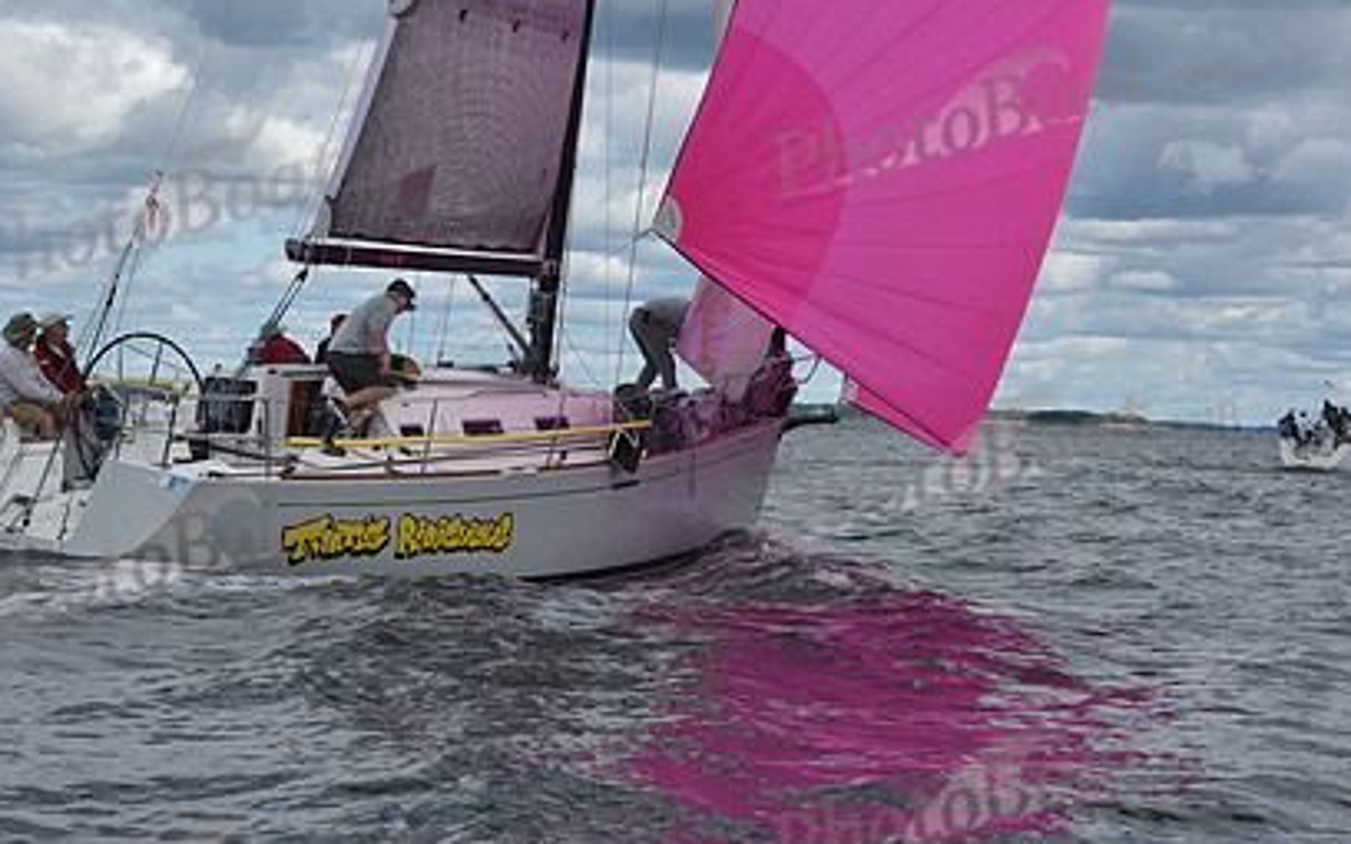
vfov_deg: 11.6
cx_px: 603
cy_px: 333
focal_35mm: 113
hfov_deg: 18.4
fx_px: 4161
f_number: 10
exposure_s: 1/800
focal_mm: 78
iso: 250
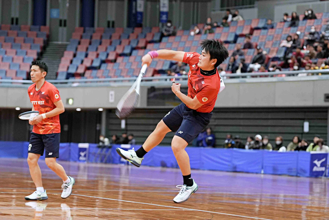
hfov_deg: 14.5
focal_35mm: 141
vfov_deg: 9.8
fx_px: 1290
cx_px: 164
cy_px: 110
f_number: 2.8
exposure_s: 1/400
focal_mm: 94
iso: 1600
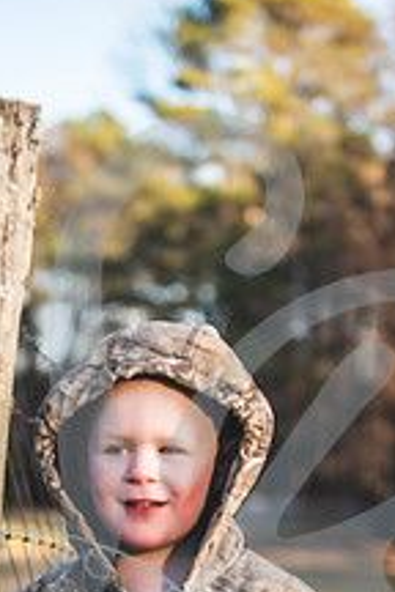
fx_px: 2403
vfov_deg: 13.9
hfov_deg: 9.4
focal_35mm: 146
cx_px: 140
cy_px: 576
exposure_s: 1/320
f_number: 2.8
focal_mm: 70
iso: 100
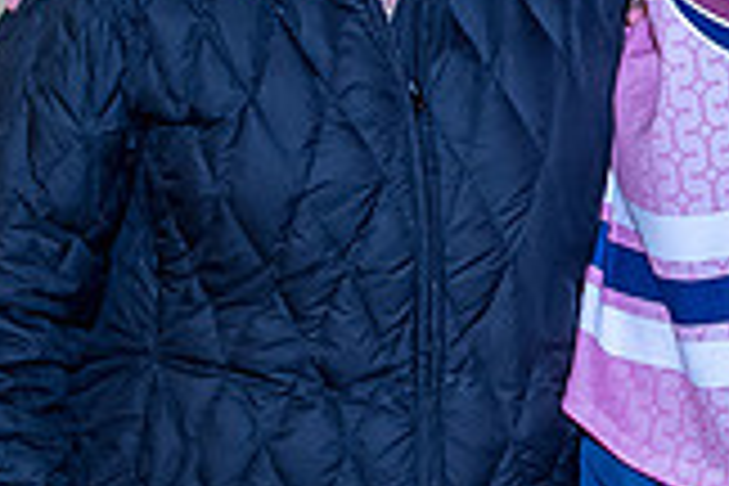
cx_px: 917
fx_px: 3726
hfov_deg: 10.9
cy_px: -239
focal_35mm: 184
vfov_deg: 7.3
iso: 800
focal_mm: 28
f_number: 5
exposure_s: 1/250
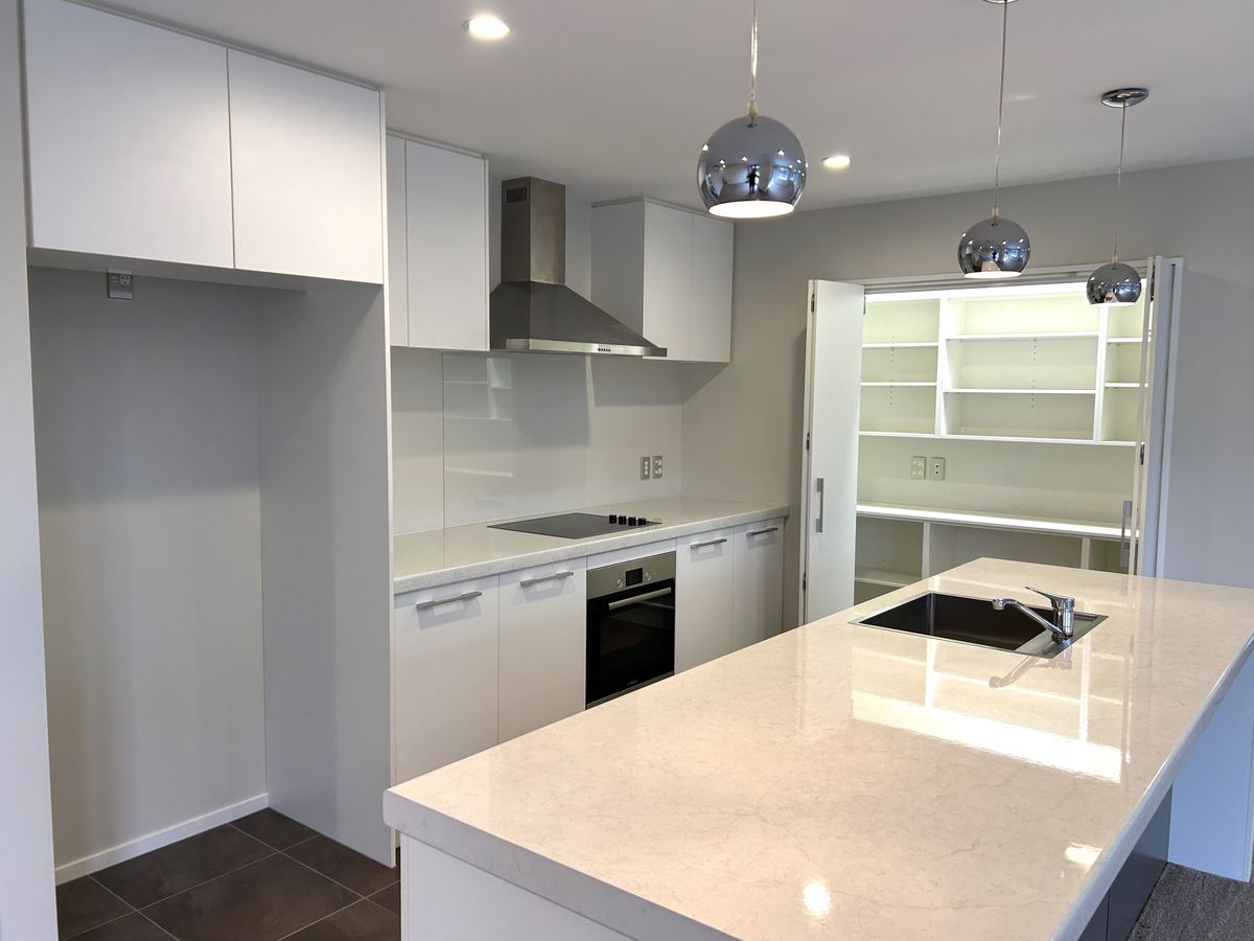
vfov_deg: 53.1
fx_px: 942
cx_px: 627
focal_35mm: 26
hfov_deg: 67.3
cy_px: 470
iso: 64
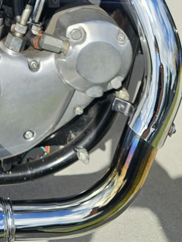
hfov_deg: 20.1
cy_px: -78
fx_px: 477
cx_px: -44
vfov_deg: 24.6
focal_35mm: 68
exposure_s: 1/904
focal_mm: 6.3
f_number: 1.7
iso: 10
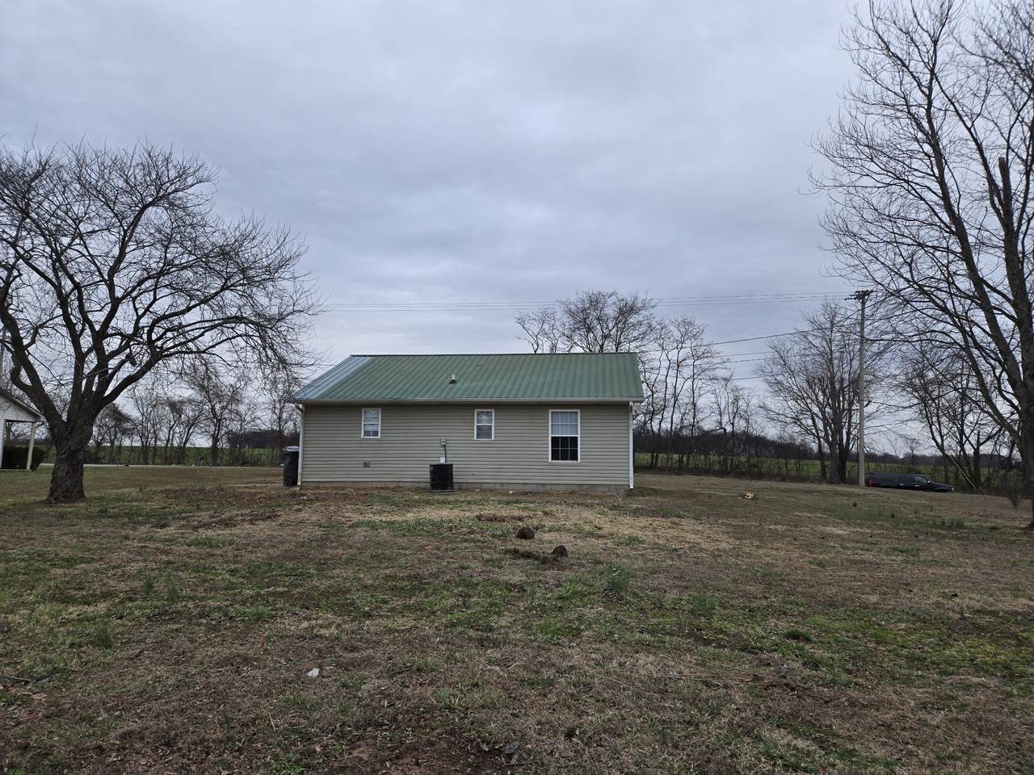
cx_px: 517
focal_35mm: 23
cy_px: 388
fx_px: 687
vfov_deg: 58.9
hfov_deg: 73.9
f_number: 1.8
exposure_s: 1/394
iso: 25
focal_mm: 5.4
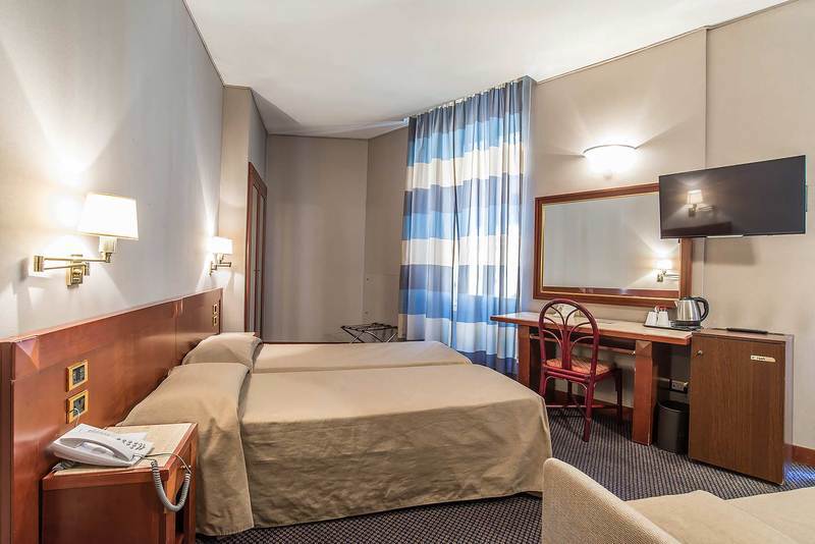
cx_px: 408
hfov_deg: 90.0
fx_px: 408
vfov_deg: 67.4
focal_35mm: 18
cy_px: 272
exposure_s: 1/2
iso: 640
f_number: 9
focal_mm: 18
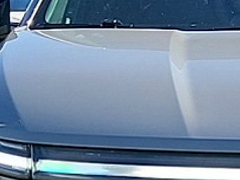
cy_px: 246
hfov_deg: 15.5
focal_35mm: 122
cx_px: 292
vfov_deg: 11.8
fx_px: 846
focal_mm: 5.4
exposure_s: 1/1296
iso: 50
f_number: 1.8
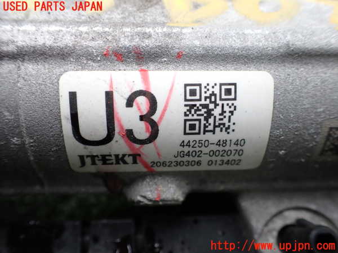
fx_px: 293
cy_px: 126
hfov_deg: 60.0
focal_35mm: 30
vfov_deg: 46.8
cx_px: 169
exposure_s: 1/200
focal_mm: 5.4
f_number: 2.3
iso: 100
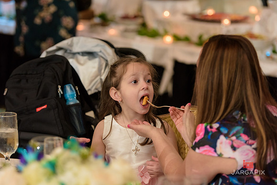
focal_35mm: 120
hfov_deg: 17.1
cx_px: 138
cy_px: 92
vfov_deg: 11.4
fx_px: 924
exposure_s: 1/125
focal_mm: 120
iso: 1600
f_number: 3.2
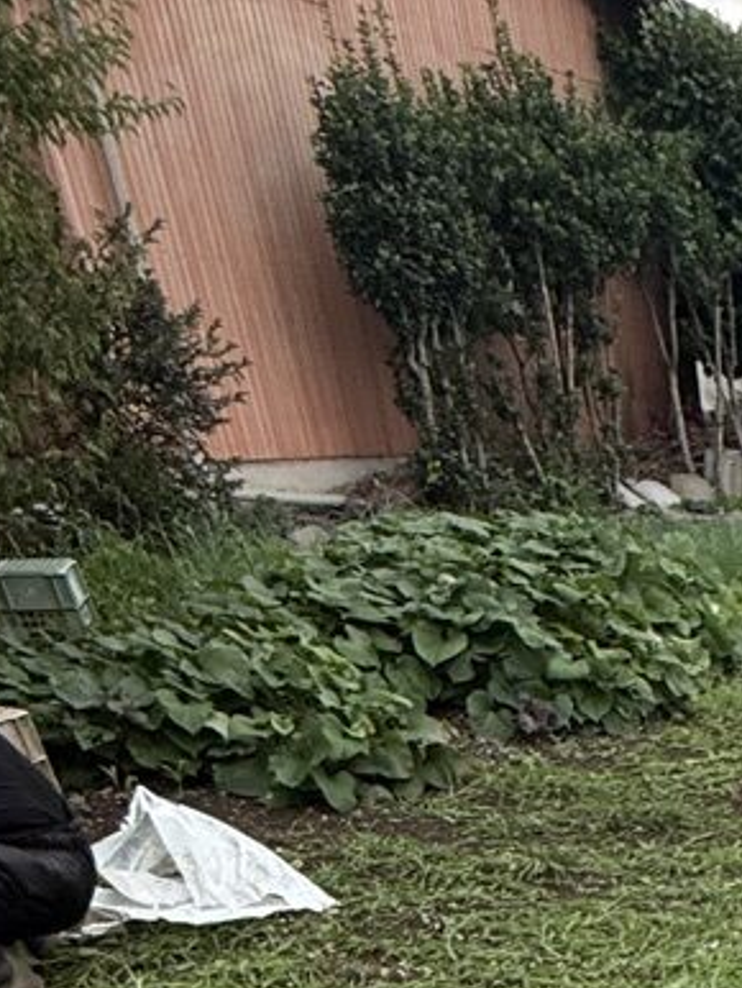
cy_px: 1595
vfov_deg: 23.8
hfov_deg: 19.9
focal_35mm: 58
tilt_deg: -35.8
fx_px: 1656
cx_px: 1256
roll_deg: -3.6
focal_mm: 2.22
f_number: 2.2
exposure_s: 1/549
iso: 50
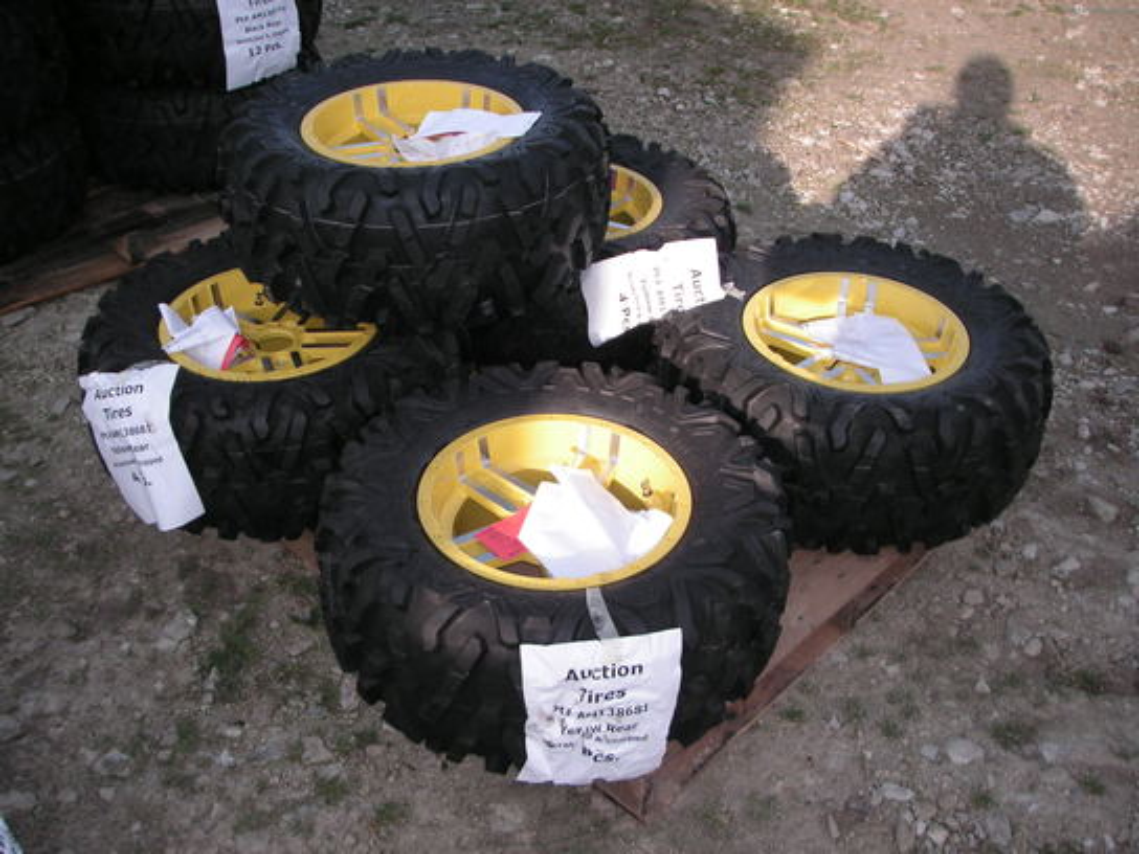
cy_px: 427
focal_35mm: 38
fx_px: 1250
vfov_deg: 37.7
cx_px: 570
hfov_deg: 49.0
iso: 50
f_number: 3.3
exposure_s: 1/350
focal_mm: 6.3
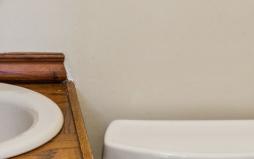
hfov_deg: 18.6
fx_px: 766
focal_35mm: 111
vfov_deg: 11.1
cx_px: 40
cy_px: -120
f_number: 13
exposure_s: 2.5
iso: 100
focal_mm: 20.5
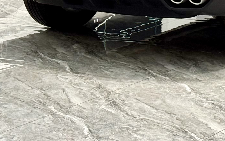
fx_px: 895
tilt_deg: -3.7
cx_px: 237
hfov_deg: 14.1
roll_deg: -1.0
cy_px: -86
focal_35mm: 146
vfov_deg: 8.7
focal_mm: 6.76
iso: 100
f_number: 1.78
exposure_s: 1/100
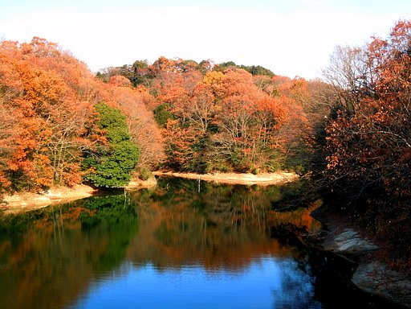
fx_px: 534
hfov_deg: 42.1
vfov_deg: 32.2
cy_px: 154
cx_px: 206
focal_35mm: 45
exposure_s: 1/200
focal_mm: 8.1
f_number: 4.6
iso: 100
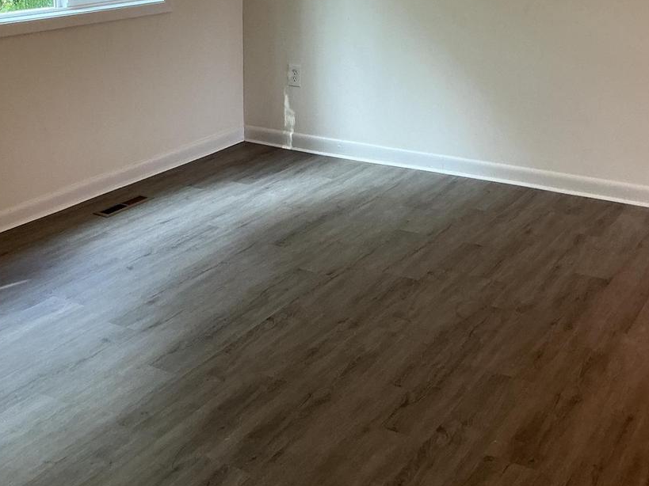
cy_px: 74
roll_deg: +0.5
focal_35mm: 51
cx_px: 268
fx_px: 956
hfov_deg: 37.4
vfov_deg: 27.8
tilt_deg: -9.9
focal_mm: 3
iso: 64
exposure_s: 1/60
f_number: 1.8
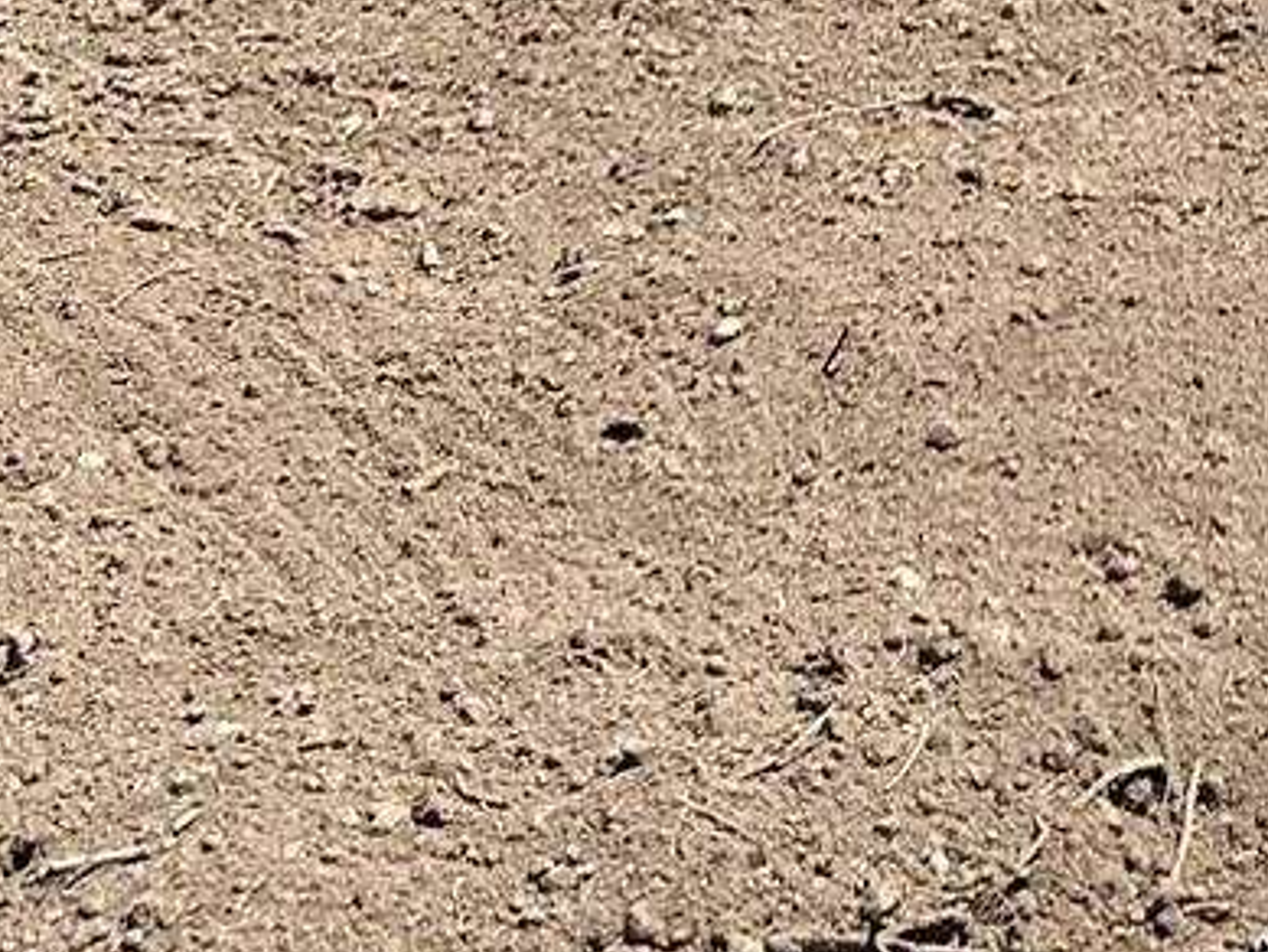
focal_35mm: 137
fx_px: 5020
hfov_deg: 13.8
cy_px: -1373
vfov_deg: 9.6
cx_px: 1695
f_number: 1.5
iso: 50
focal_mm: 5.7
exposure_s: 1/3460
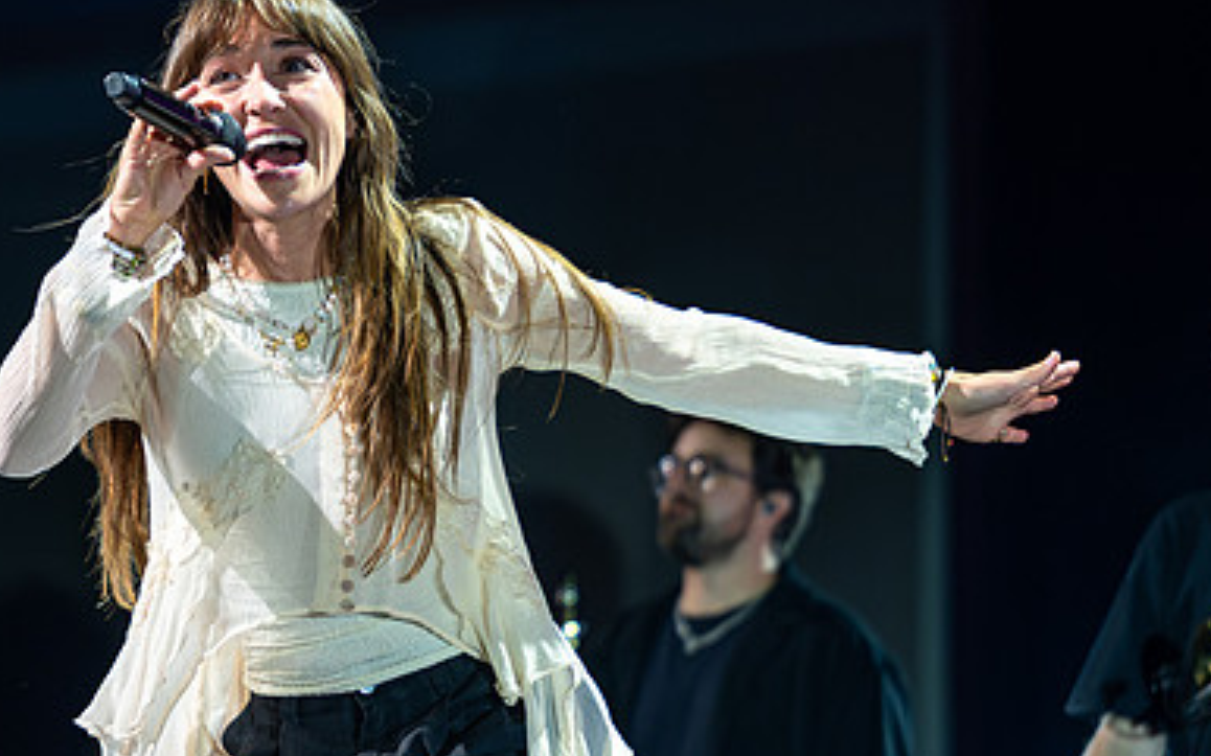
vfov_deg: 5.6
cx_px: 137
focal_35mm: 233
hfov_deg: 9.0
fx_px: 7688
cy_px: 182
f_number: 2.8
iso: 400
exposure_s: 1/250
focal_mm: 110
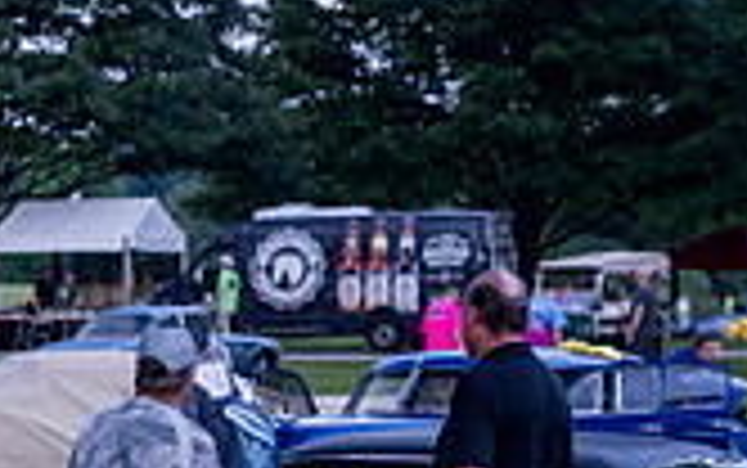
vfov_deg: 6.6
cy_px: 704
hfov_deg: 10.4
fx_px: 4013
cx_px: -254
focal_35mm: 197
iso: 500
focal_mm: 50
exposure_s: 1/160
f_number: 4
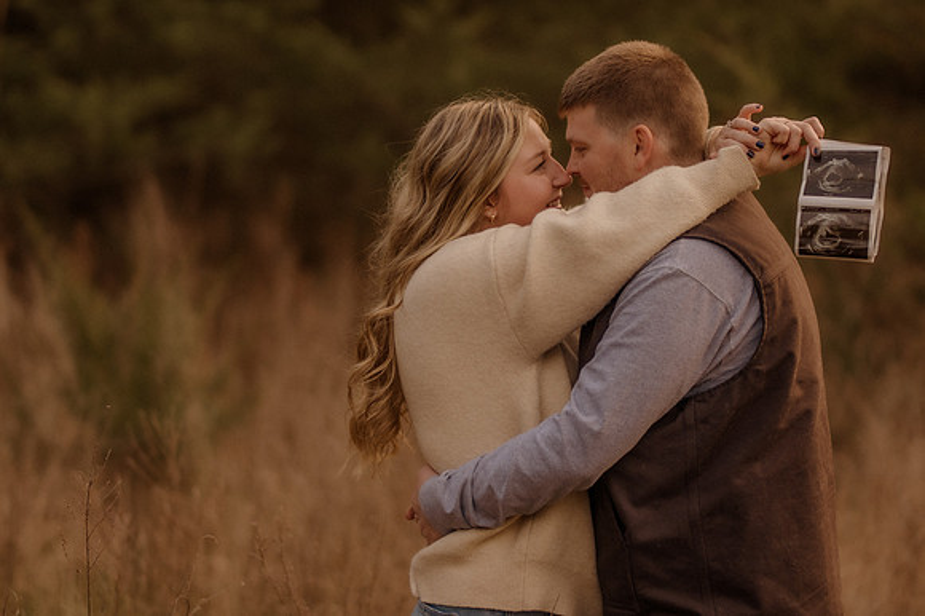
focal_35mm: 127
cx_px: 462
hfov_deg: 16.1
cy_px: 308
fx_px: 3261
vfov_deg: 10.8
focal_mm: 85
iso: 320
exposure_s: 1/1000
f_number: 1.4
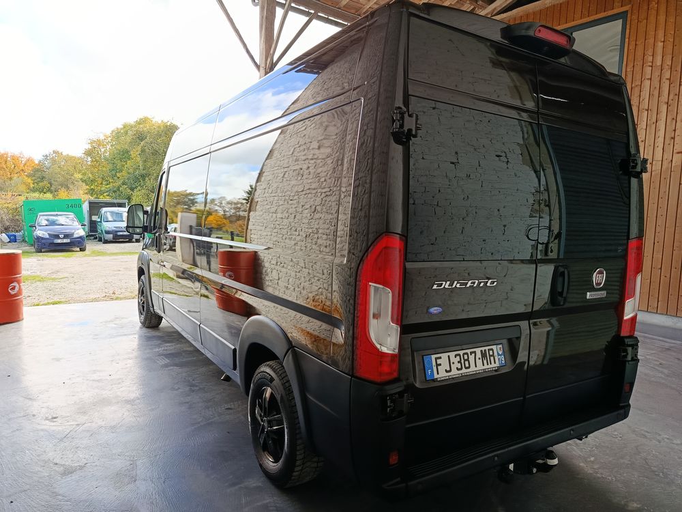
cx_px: 341
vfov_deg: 56.8
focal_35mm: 24
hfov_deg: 71.6
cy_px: 256
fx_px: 473
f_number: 1.7
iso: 62
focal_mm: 5.24
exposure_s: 1/100
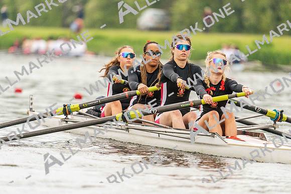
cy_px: 97
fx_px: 4422
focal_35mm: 547
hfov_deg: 3.8
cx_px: 146
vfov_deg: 2.5
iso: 1600
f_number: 6.3
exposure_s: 1/1600
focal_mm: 547
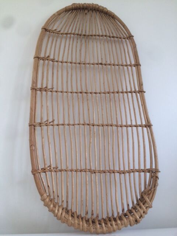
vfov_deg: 61.7
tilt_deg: +15.6
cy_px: 118
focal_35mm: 29
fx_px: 198
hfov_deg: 48.2
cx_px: 88
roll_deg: +1.2
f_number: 2.2
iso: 50
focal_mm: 4.15
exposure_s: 1/50
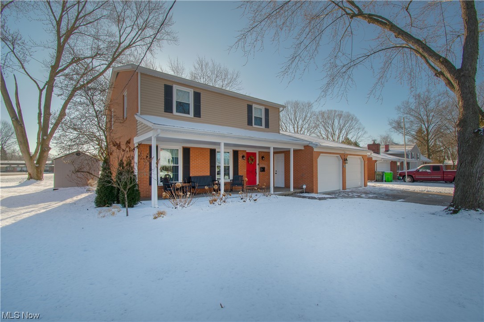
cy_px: 161
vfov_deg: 77.3
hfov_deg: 100.4
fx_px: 202
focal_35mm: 15
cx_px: 242
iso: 400
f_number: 13
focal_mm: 10
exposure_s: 1/25
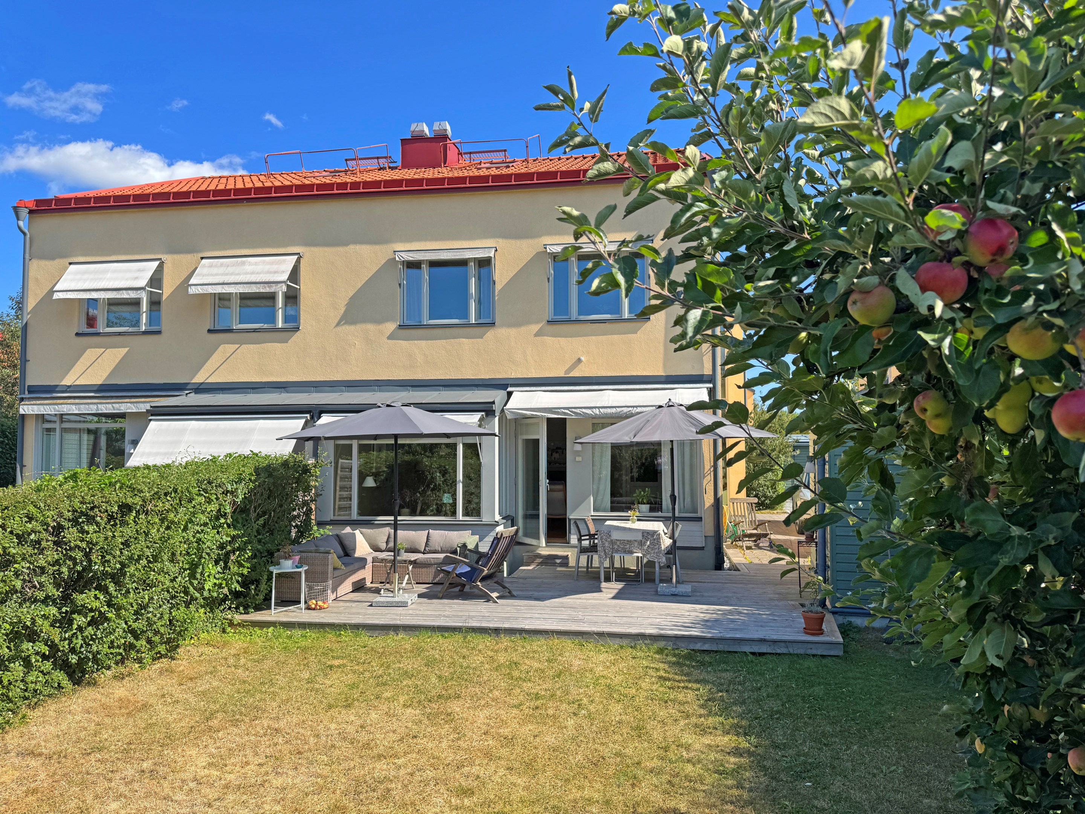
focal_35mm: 24
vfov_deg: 56.8
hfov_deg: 71.6
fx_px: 752
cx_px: 542
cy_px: 407
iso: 80
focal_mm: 6.76
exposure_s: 1/2959
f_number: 1.78
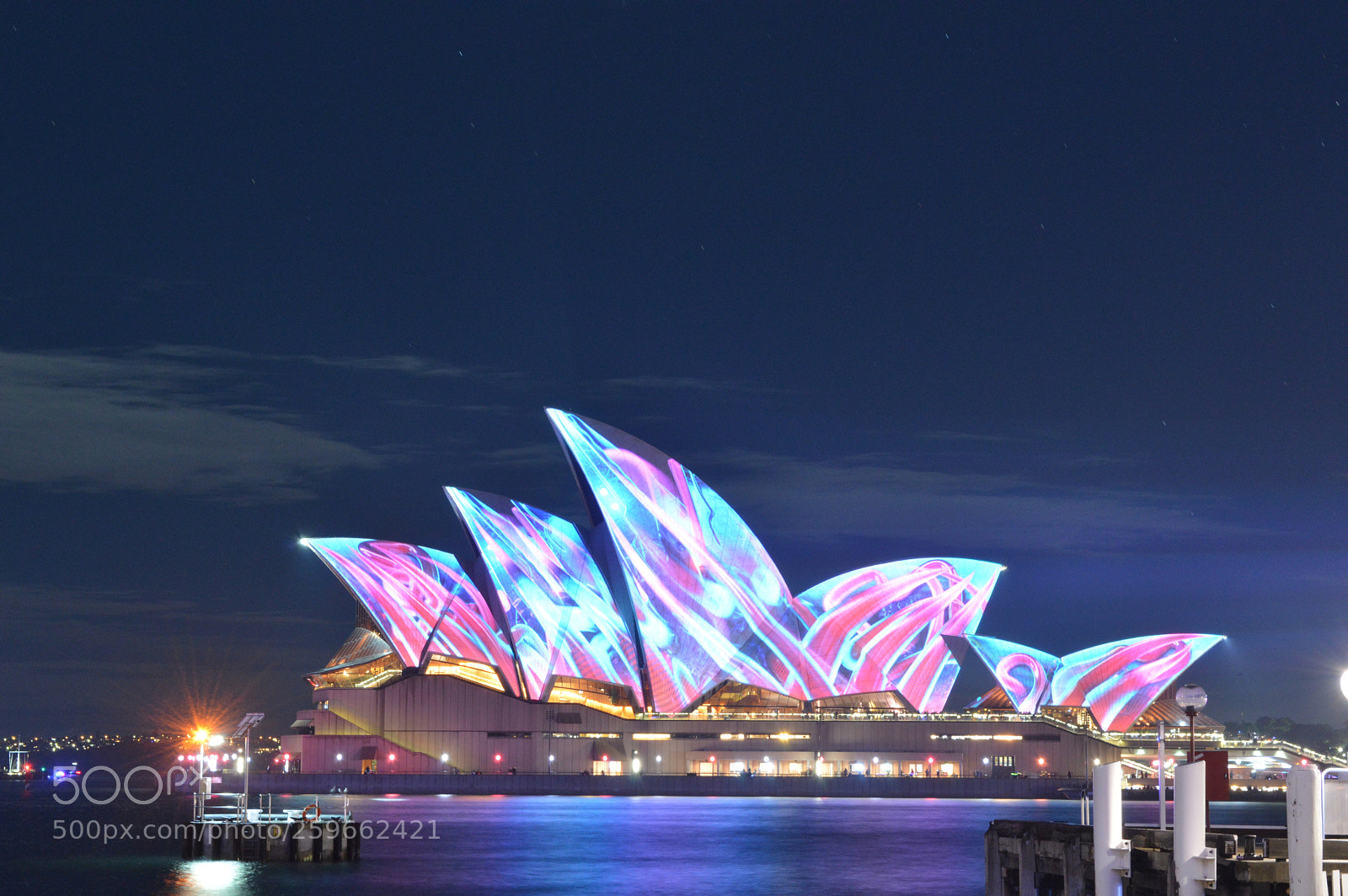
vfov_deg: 16.5
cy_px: 448
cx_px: 674
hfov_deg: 24.6
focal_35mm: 82
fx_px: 3087
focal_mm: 55
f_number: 13
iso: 800
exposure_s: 20
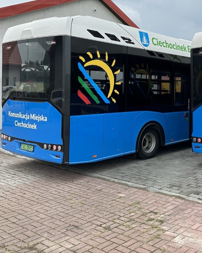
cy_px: 93
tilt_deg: +0.3
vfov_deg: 44.4
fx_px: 307
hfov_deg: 34.5
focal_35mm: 41
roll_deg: -1.6
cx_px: 181
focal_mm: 6.86
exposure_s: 1/2660
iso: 80
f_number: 1.78
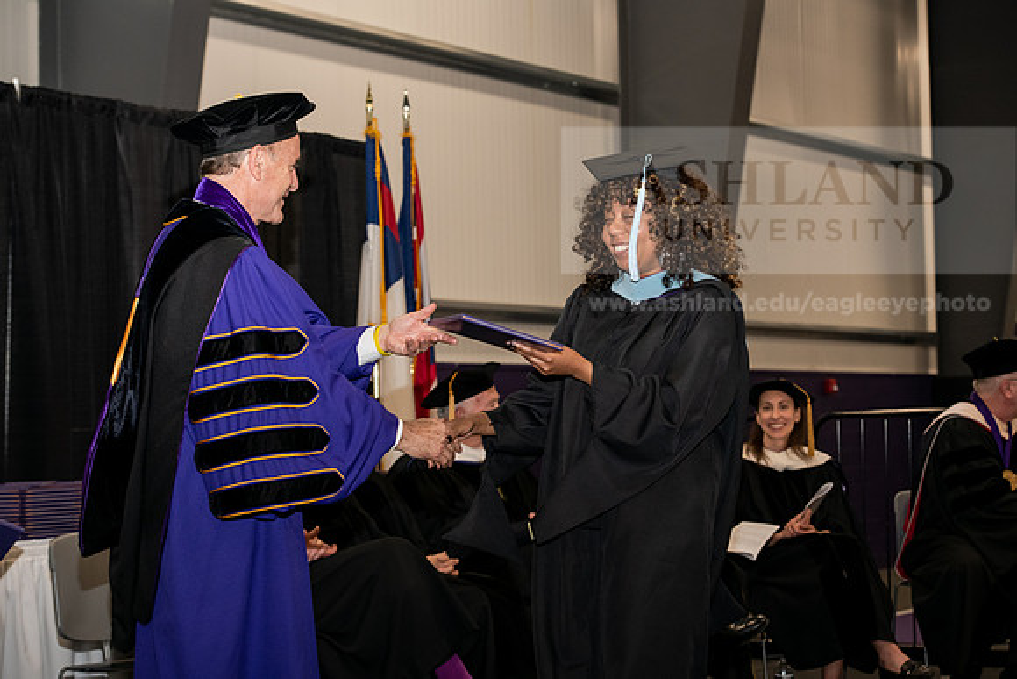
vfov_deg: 17.1
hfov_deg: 25.4
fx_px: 2260
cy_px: 340
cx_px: 508
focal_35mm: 80
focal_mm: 80
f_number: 5.6
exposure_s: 1/200
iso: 1600
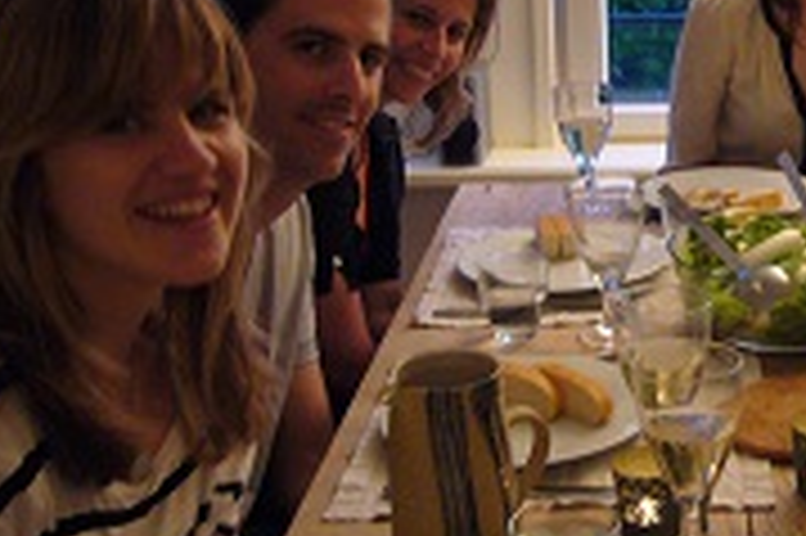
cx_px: 774
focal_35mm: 65
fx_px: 1454
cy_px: 297
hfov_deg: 29.3
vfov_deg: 20.9
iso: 200
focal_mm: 4.6
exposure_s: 1/8
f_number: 2.8
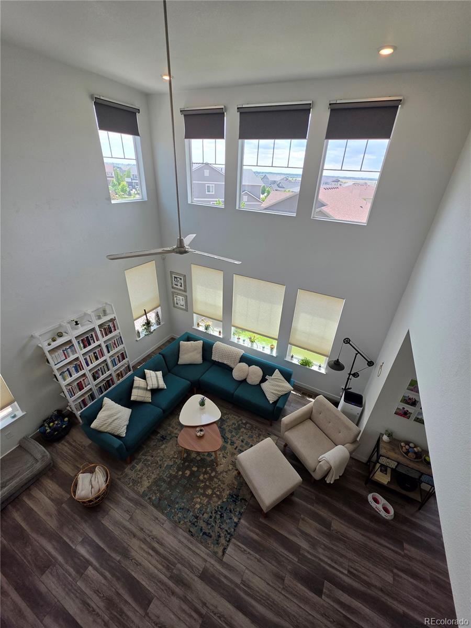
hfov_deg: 89.9
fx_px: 236
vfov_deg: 106.2
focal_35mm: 13
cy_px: 314
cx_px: 236
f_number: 1.9
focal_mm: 2.2
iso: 32
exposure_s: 1/356
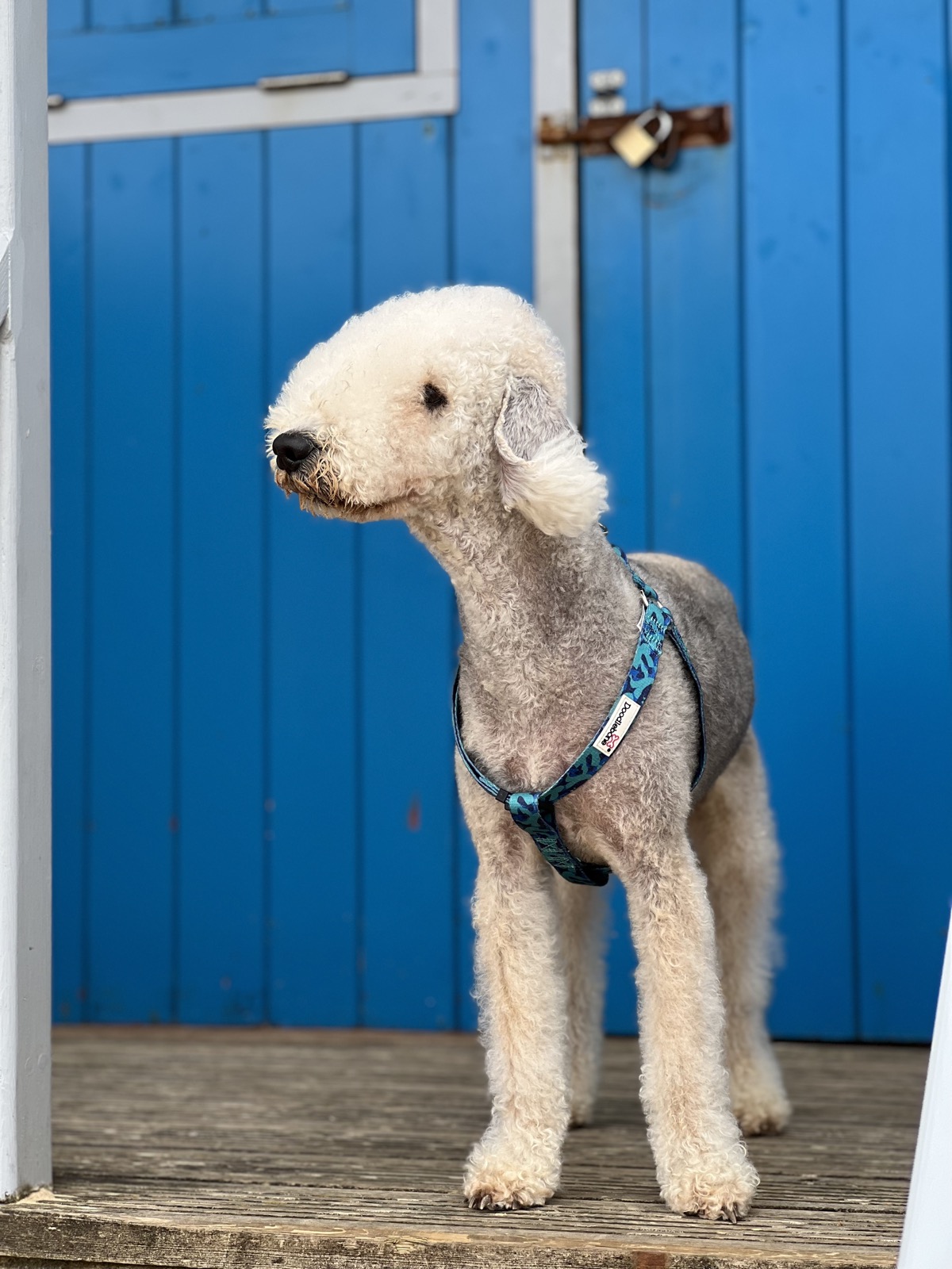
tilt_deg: +3.8
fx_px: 2824
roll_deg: -0.6
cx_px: 476
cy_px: 634
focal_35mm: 77
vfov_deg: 25.3
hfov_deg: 19.1
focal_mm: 9
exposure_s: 1/121
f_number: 2.8
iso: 20
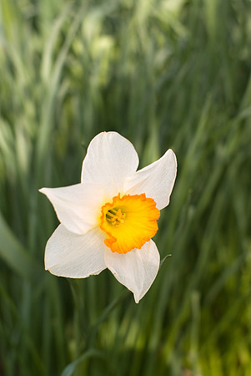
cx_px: 126
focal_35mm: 75
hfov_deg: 18.2
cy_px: 188
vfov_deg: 27.0
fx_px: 783
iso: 100
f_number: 4.5
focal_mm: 50
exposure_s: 1/350
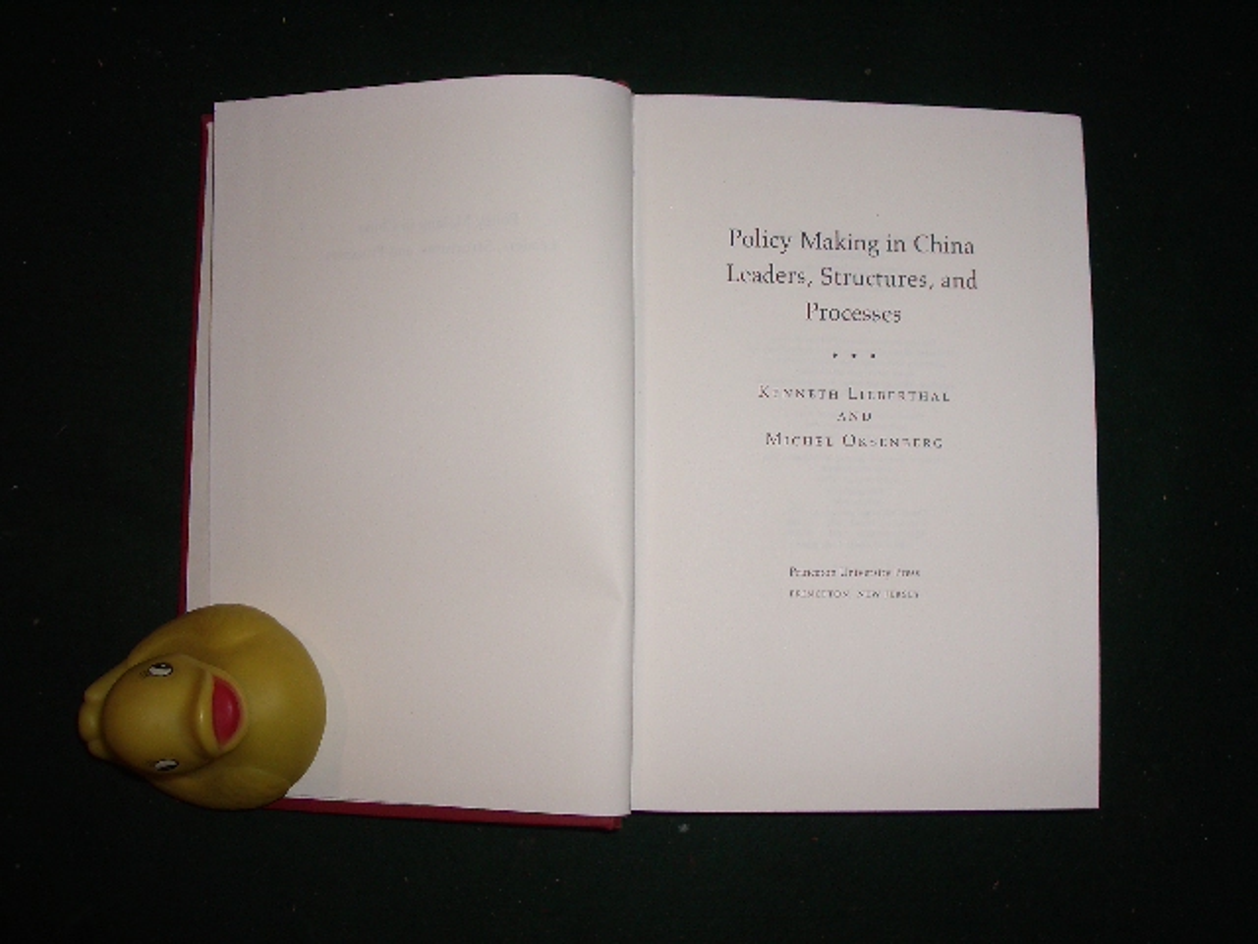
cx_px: 629
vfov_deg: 40.7
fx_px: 1272
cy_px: 472
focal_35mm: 35
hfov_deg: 52.6
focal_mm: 5.8
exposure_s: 1/60
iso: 80
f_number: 4.3
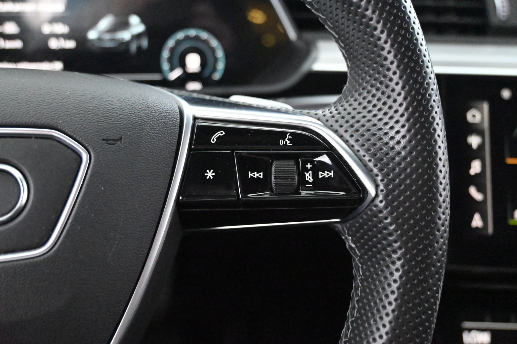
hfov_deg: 55.1
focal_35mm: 34
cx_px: 258
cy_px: 172
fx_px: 495
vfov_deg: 38.4
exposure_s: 1/40
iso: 20000
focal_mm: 23
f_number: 4.2
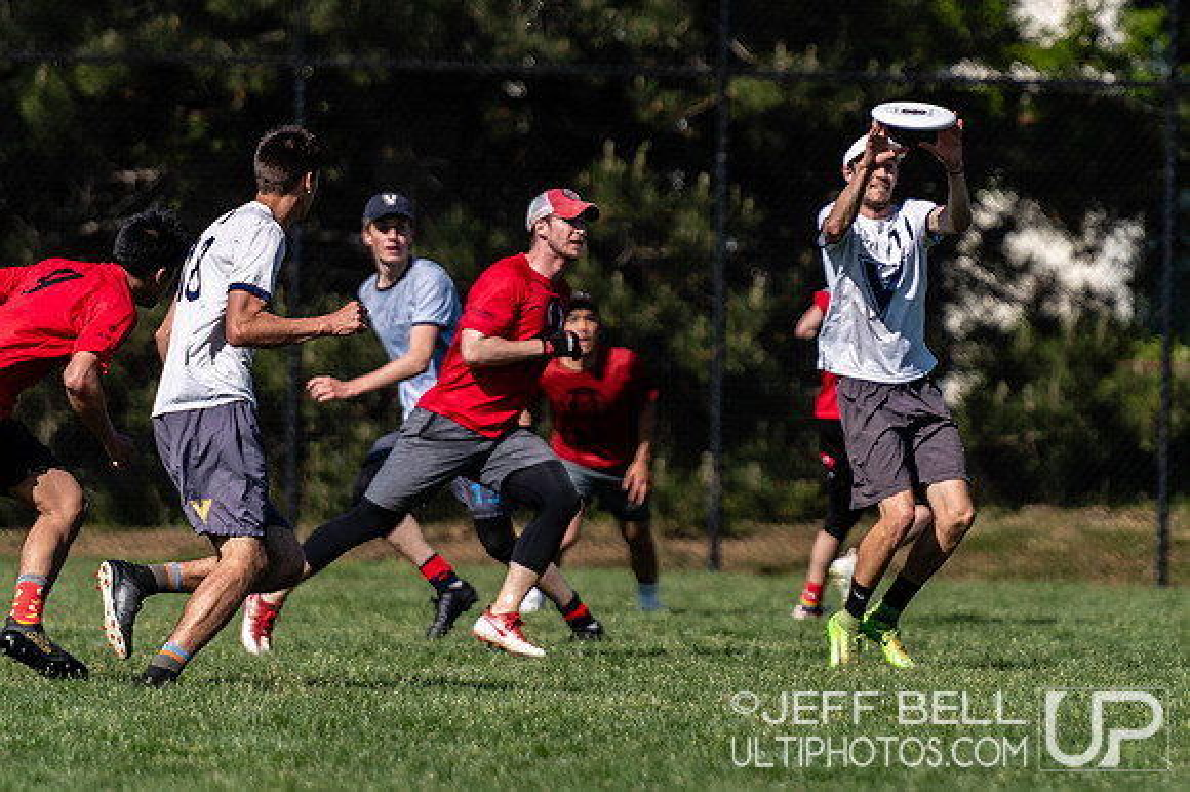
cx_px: 857
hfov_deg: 3.9
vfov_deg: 2.6
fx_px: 17385
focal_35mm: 526
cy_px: 348
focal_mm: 200
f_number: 2.8
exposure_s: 1/3200
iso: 100
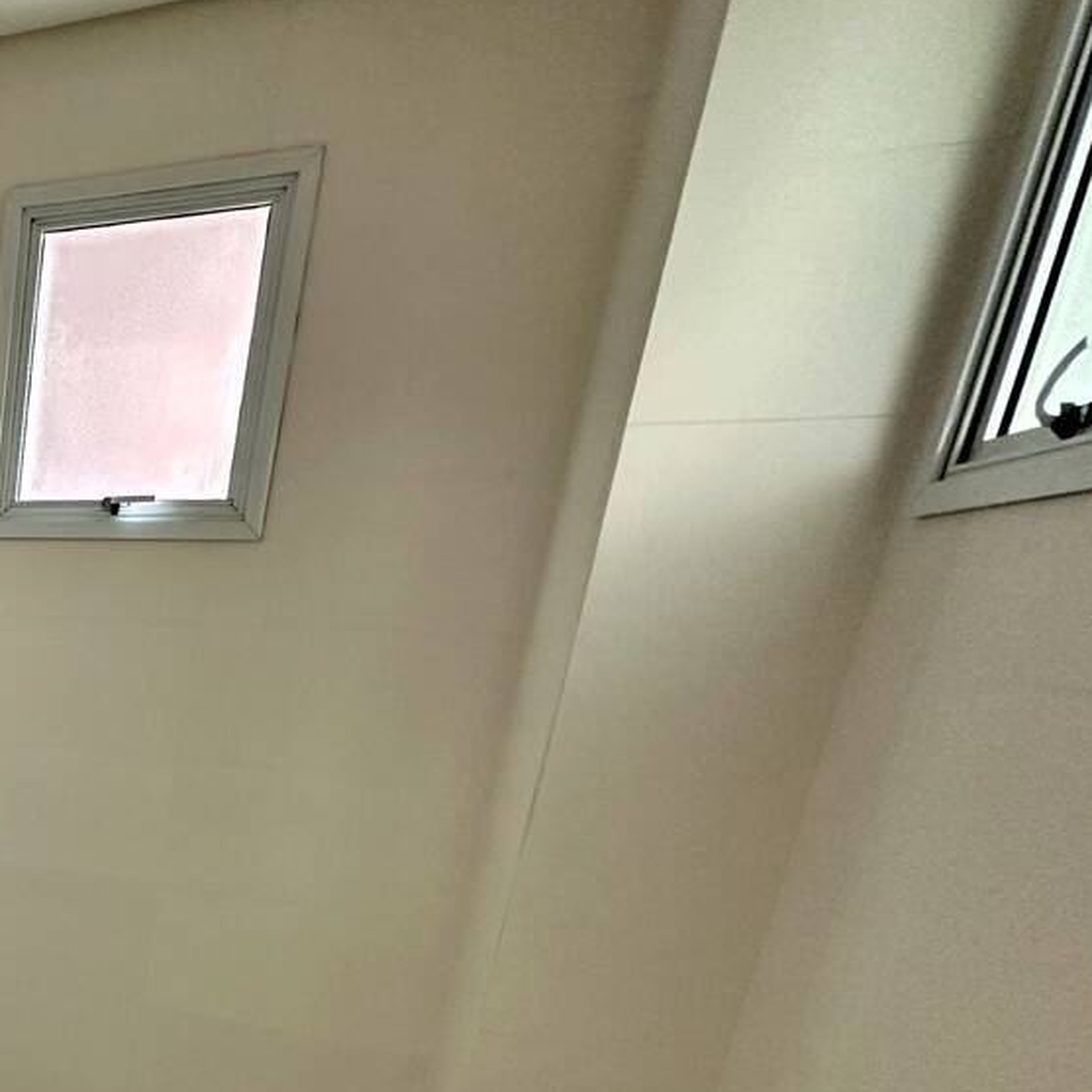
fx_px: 1142
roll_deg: -2.1
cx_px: -298
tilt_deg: -17.2
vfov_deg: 47.4
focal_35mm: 32
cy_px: 921
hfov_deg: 36.0
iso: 320
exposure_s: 1/77
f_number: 2.2
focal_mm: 2.22
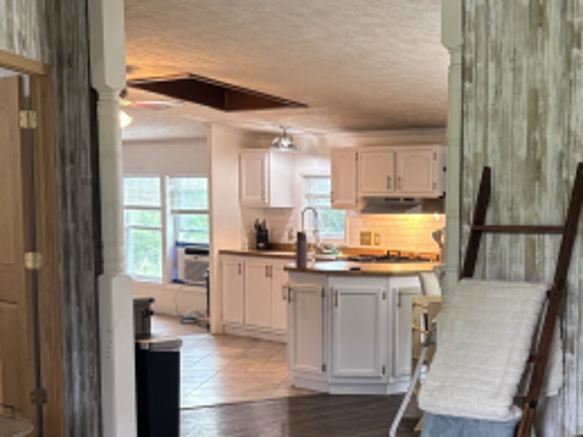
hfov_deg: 28.4
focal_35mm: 67
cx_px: 465
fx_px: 1128
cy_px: 367
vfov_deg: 21.6
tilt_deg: -7.7
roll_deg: -1.0
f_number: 1.6
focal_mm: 5.96
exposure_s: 1/60
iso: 250
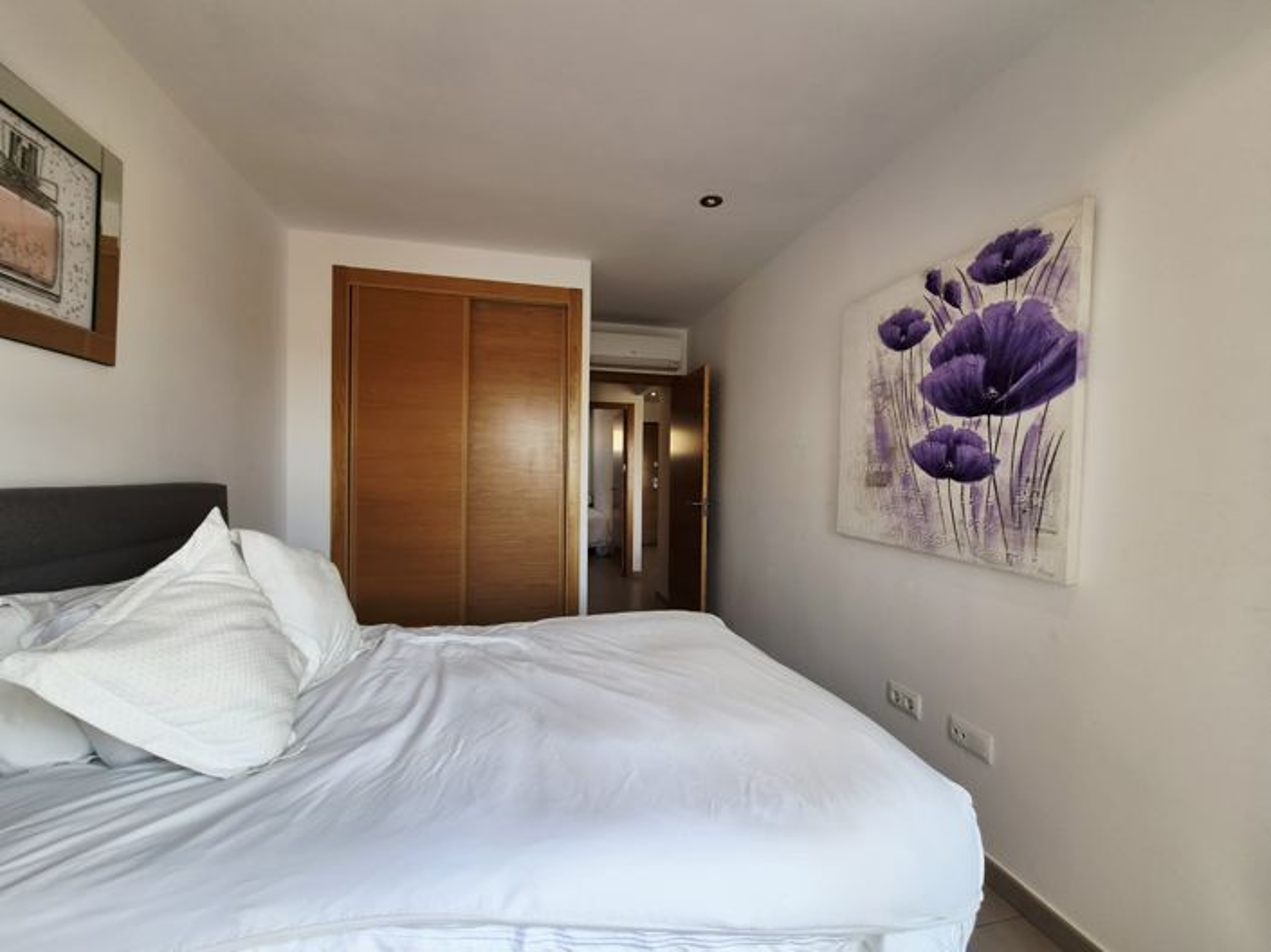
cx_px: 636
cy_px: 476
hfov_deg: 106.2
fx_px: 477
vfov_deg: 89.9
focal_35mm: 13
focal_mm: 2.2
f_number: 2.2
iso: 100
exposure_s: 1/331
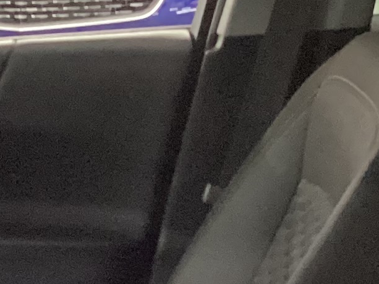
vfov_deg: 8.6
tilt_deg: -24.7
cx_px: -153
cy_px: 545
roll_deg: -0.3
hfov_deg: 11.6
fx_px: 1807
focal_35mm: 165
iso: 500
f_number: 2.4
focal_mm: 3.3
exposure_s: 1/25
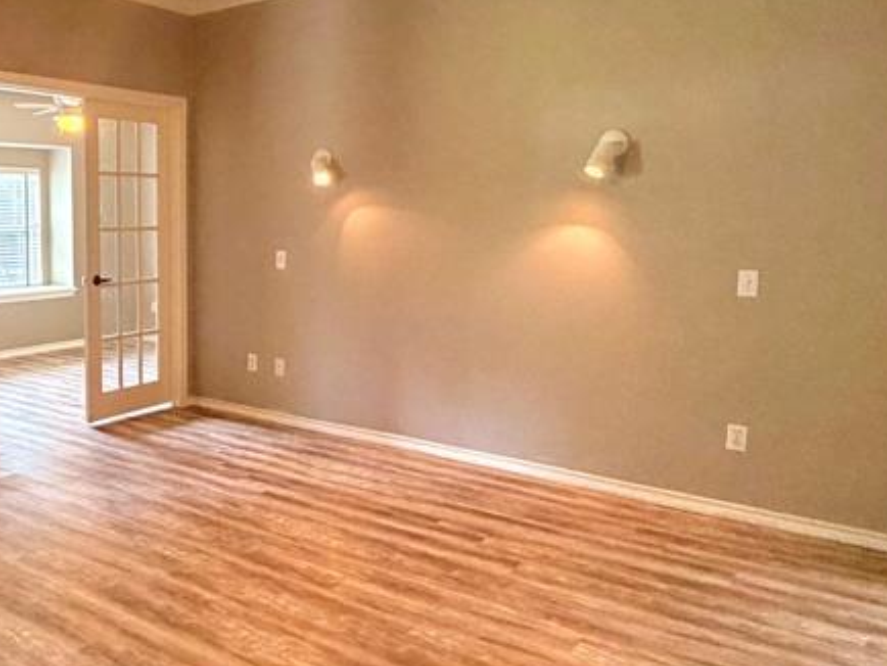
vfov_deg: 42.9
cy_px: 302
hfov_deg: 51.5
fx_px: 846
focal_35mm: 33
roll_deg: +0.7
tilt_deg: -6.8
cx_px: 164
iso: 400
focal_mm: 2.22
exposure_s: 1/60
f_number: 2.2
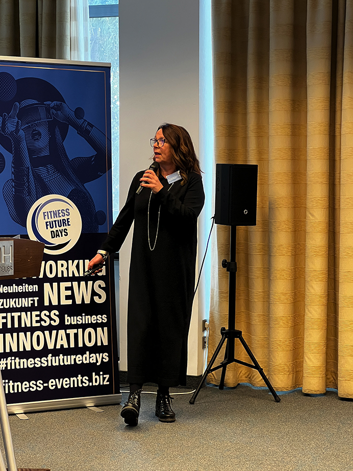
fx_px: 1210
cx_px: 171
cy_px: 271
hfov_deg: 16.6
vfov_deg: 22.0
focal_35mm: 89
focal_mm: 9
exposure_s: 1/50
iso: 200
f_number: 2.8
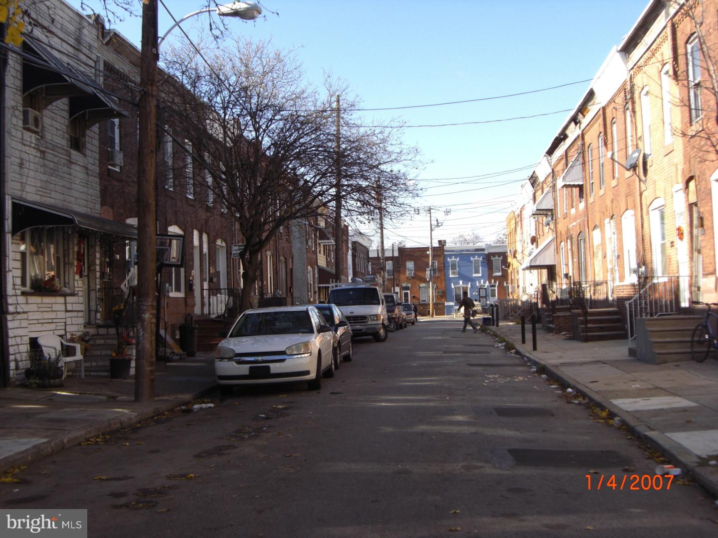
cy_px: 269
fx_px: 975
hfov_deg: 40.4
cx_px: 359
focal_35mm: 47
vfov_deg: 30.9
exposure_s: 1/500
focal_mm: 7.6
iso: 64
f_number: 3
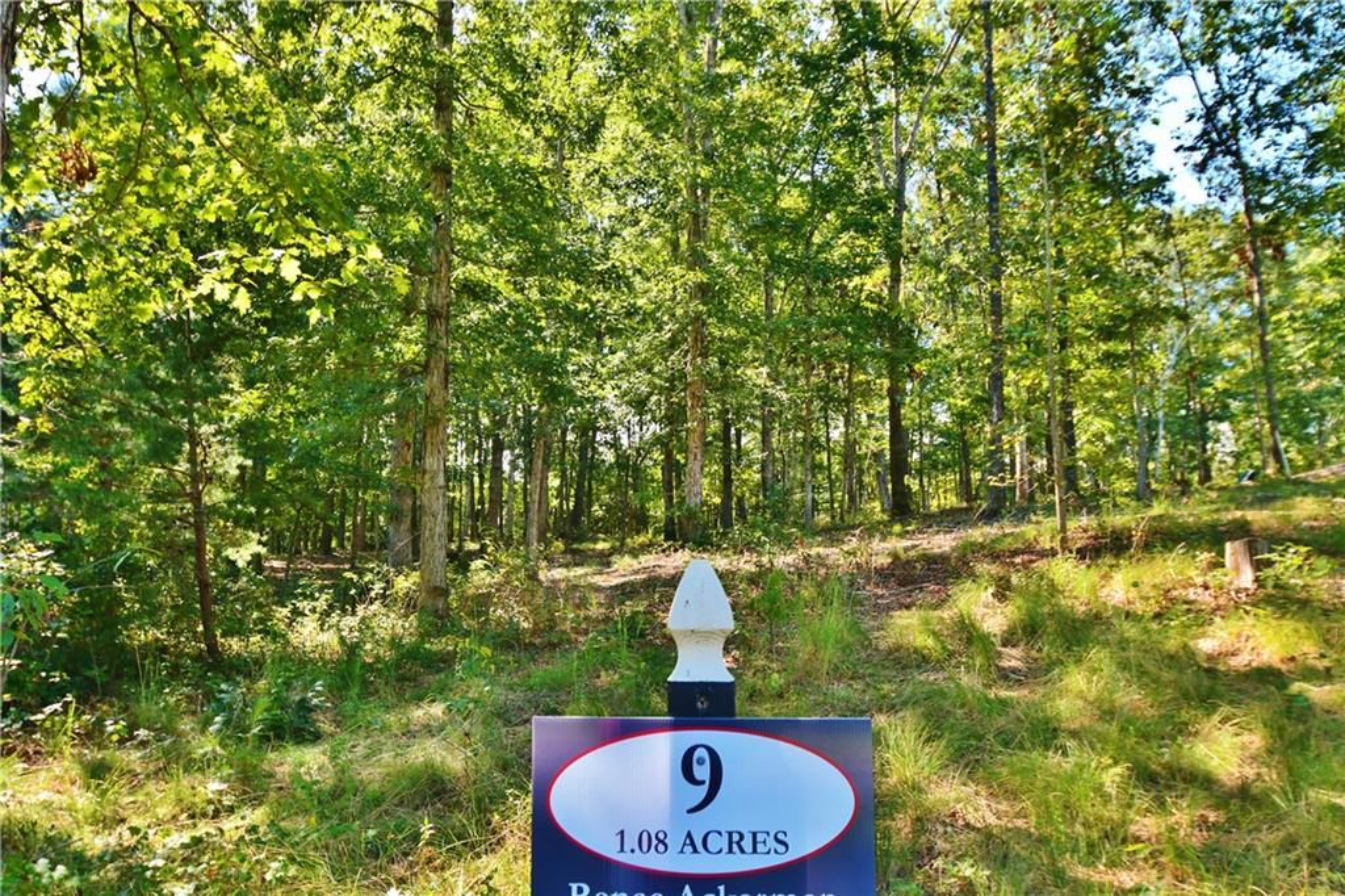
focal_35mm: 27
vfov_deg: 47.9
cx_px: 672
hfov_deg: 67.4
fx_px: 1008
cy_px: 448
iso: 400
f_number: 5
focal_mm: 18
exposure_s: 1/250
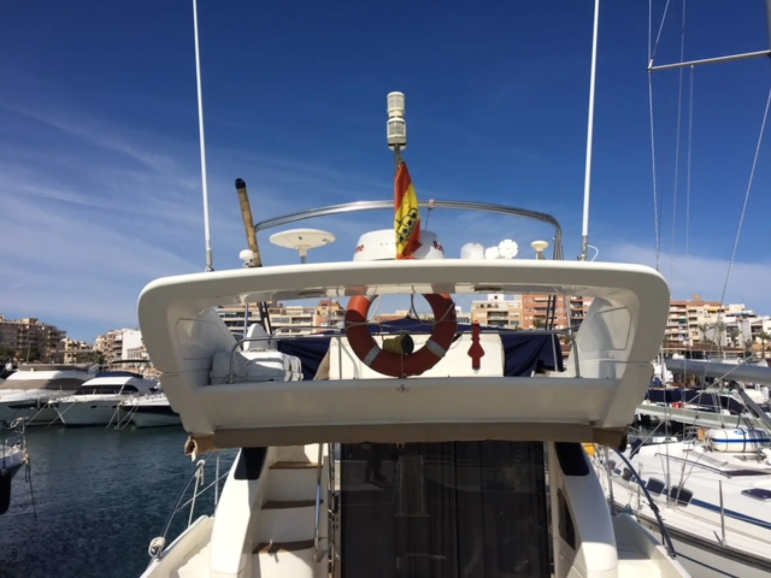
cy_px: 289
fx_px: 646
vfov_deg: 48.2
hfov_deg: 61.7
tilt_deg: +8.3
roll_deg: +1.0
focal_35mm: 29
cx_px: 386
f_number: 2.2
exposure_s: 1/4274
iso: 25
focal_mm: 4.15
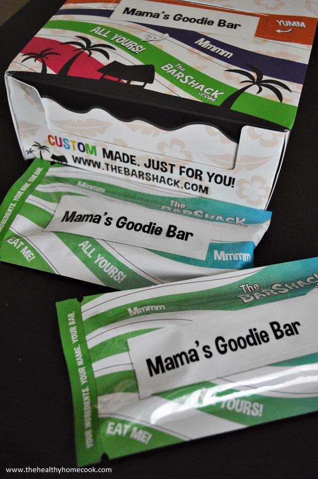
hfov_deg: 34.2
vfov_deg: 49.6
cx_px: 159
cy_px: 240
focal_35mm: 39
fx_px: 518
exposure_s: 1/80
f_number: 4.2
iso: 3200
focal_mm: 26
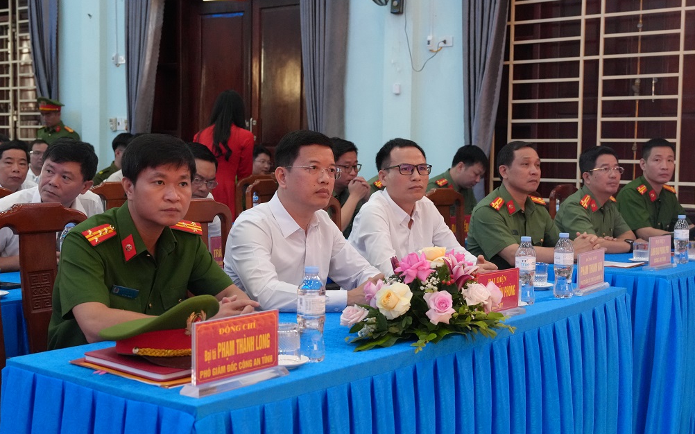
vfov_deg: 25.3
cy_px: 233
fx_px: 966
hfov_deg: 39.6
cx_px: 350
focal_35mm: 51
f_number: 4
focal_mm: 33
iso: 4000
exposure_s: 1/160
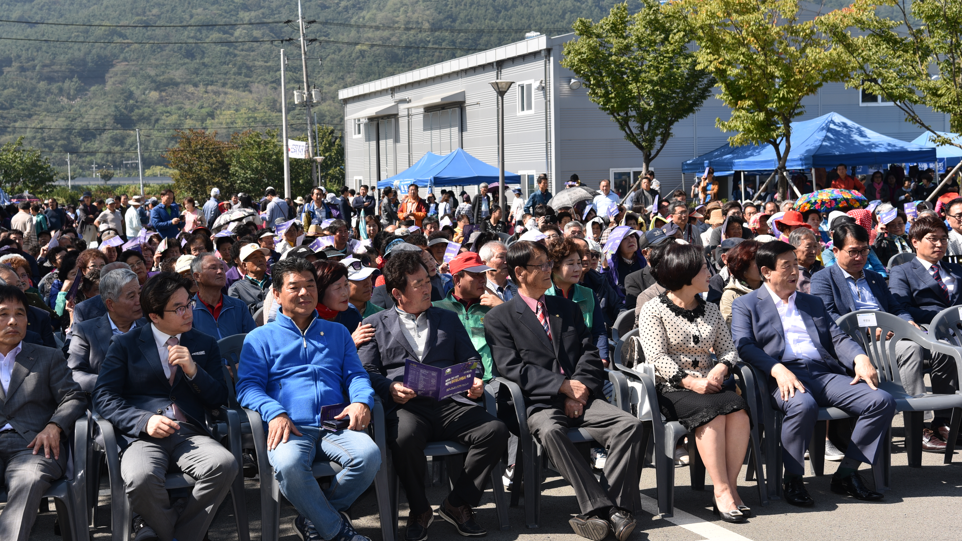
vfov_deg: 21.1
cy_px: 267
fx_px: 1454
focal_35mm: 57
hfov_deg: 36.6
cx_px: 440
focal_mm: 50
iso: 100
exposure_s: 1/200
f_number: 8
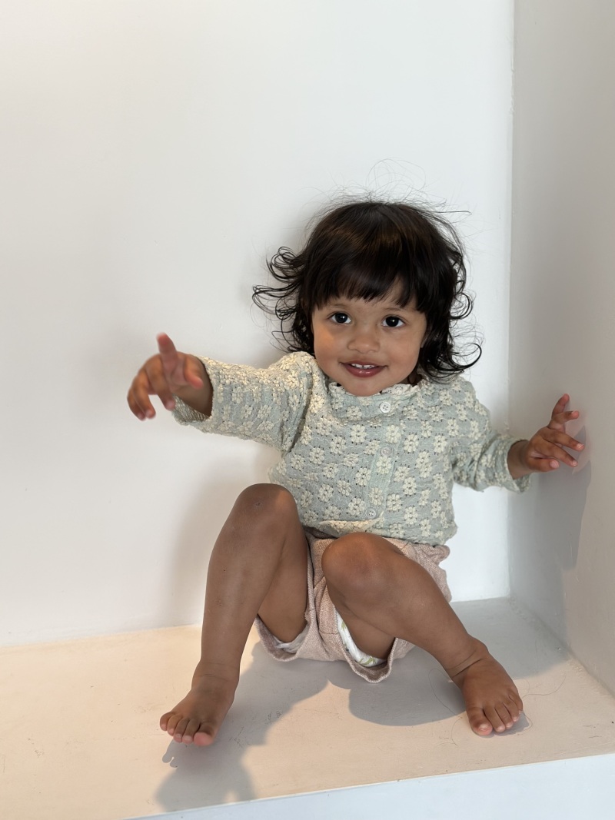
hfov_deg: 30.3
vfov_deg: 39.7
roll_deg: +0.6
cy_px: 410
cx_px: 308
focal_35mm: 48
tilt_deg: -11.2
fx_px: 1137
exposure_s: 1/145
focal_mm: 6.86
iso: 80
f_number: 1.78
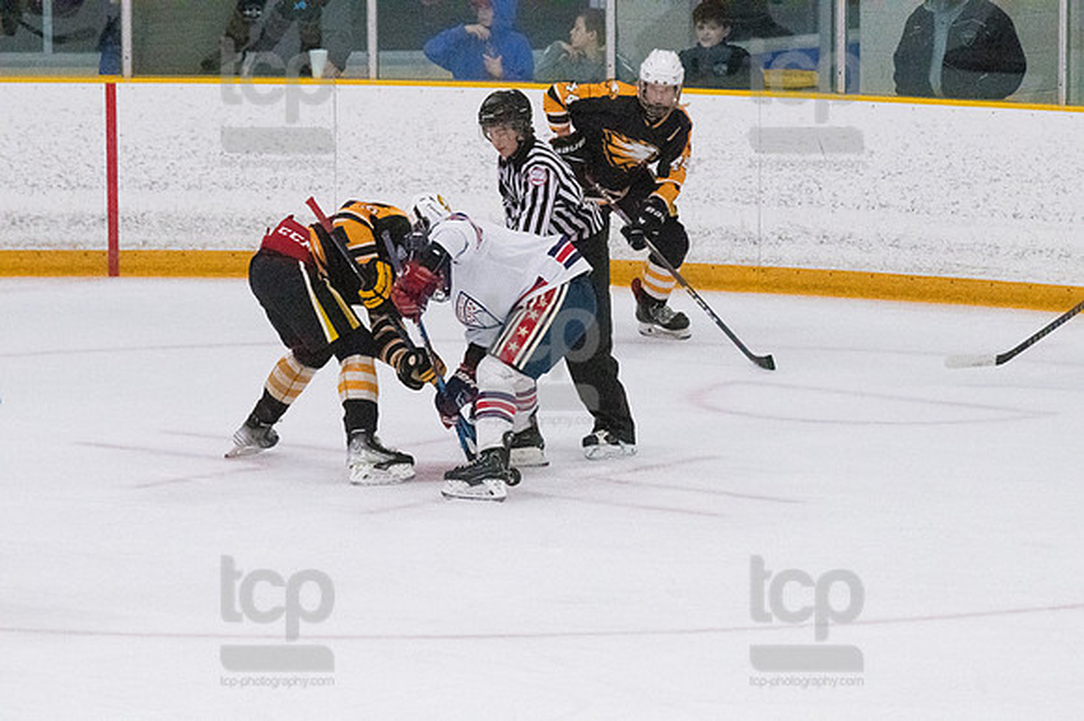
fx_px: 9028
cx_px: 542
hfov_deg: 6.9
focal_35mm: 300
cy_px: 360
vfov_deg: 4.6
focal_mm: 200
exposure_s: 1/1600
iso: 8000
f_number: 5
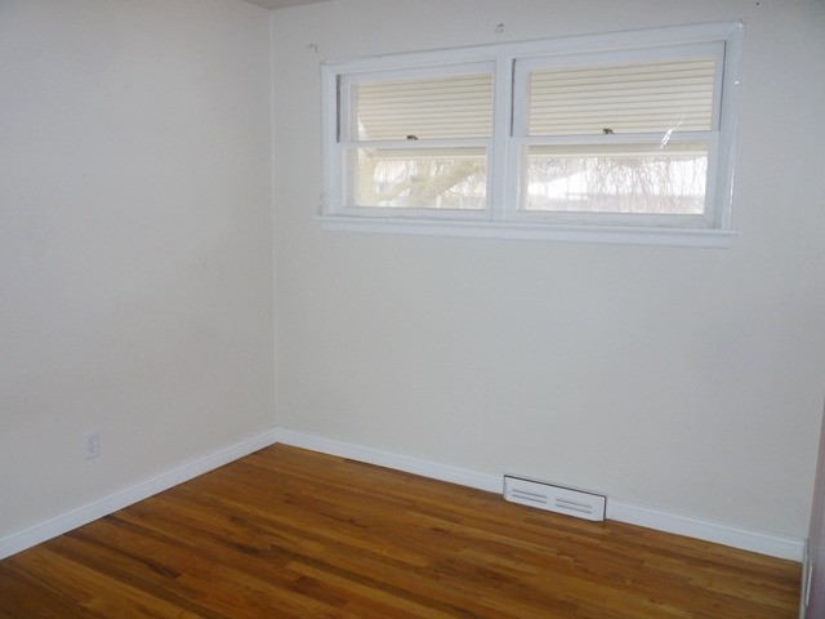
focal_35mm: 29
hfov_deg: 61.7
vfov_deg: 48.2
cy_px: 310
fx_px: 691
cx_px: 412
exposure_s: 1/8
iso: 125
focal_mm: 5.2
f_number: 3.3
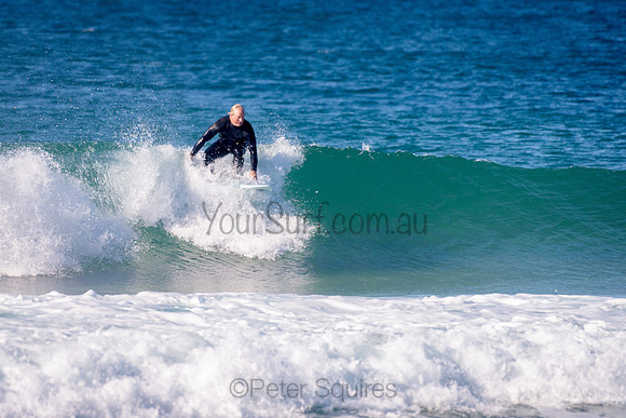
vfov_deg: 2.2
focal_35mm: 613
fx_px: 10655
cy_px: 162
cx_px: 242
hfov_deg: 3.4
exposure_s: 1/1000
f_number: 5.6
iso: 280
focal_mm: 500
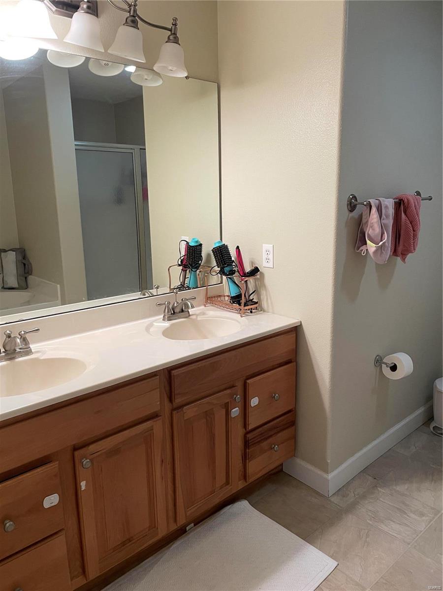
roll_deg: +3.6
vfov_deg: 67.3
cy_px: 296
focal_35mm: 26
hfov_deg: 53.1
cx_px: 222
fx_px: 444
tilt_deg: -11.3
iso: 100
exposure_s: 1/60
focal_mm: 4.2
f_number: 1.6
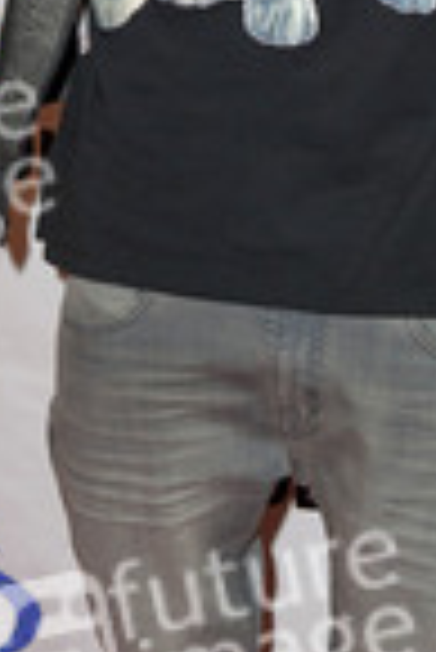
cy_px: -36
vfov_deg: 15.2
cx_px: 317
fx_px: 2392
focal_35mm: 132
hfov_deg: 10.4
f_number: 4.5
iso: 400
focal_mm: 48
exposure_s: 1/400
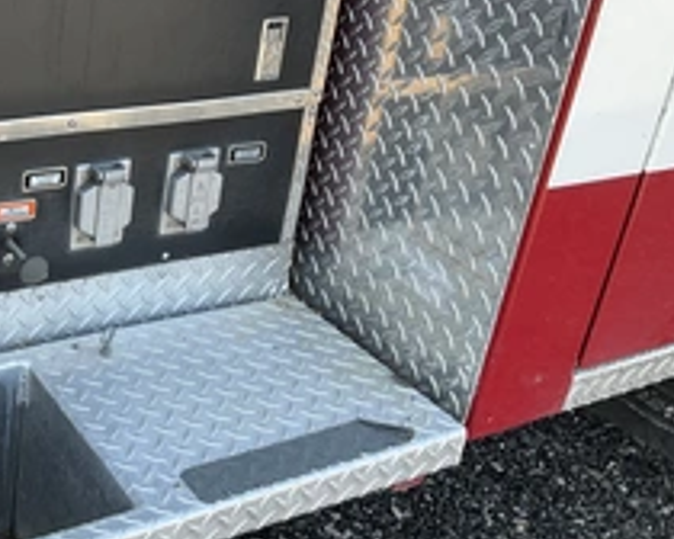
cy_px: 138
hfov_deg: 32.7
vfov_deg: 27.7
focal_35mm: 54
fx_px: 1077
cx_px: 48
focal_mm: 3
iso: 20
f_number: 1.8
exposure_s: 1/171
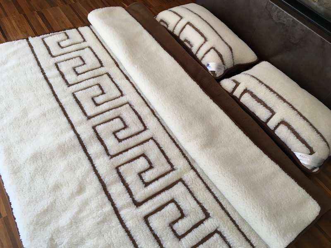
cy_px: 124
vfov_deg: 48.2
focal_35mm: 29
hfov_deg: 61.7
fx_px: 277
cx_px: 166
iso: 32
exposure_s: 1/33
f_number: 2.2
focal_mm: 4.15
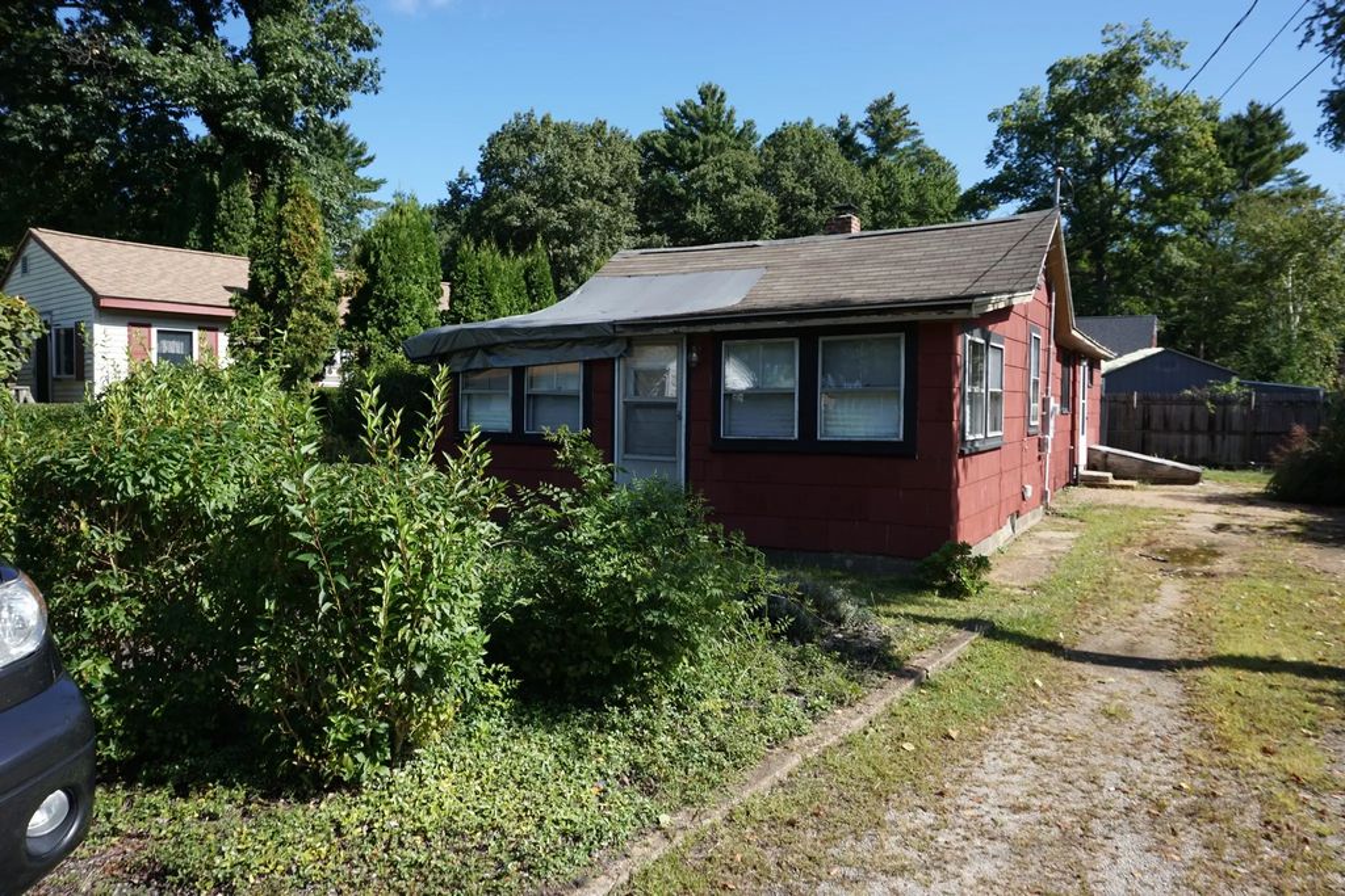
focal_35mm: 24
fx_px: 897
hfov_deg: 73.7
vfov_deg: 53.1
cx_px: 672
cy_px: 448
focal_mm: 16
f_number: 9
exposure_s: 1/160
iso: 100
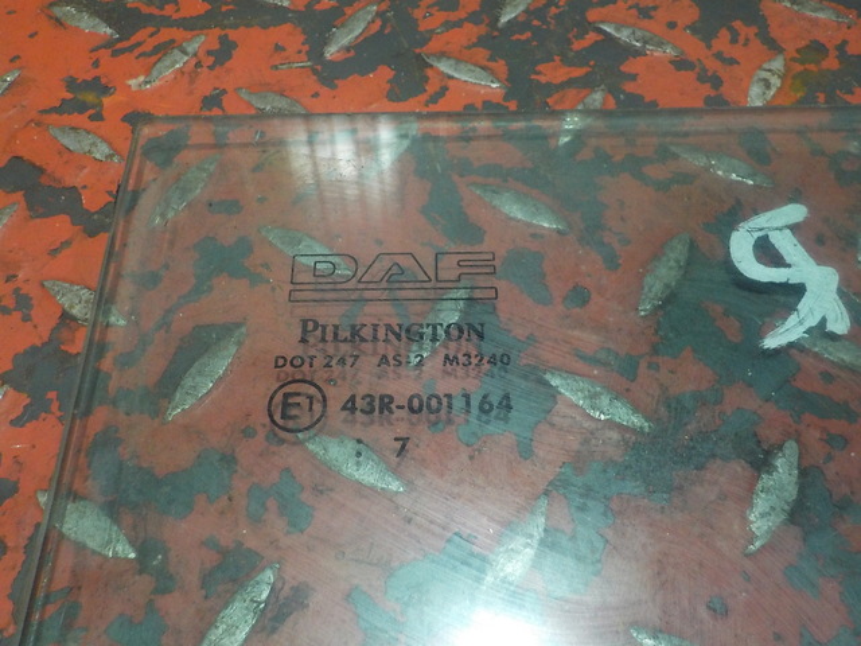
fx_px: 746
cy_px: 323
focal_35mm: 30
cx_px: 430
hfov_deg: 60.0
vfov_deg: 46.8
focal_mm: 4.1
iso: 400
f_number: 3.3
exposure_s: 1/25
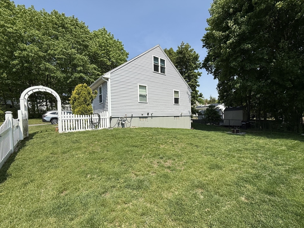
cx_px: 157
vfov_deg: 81.7
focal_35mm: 15
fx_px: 132
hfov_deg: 98.1
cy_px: 120
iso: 50
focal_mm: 2.22
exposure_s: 1/2611
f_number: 2.2
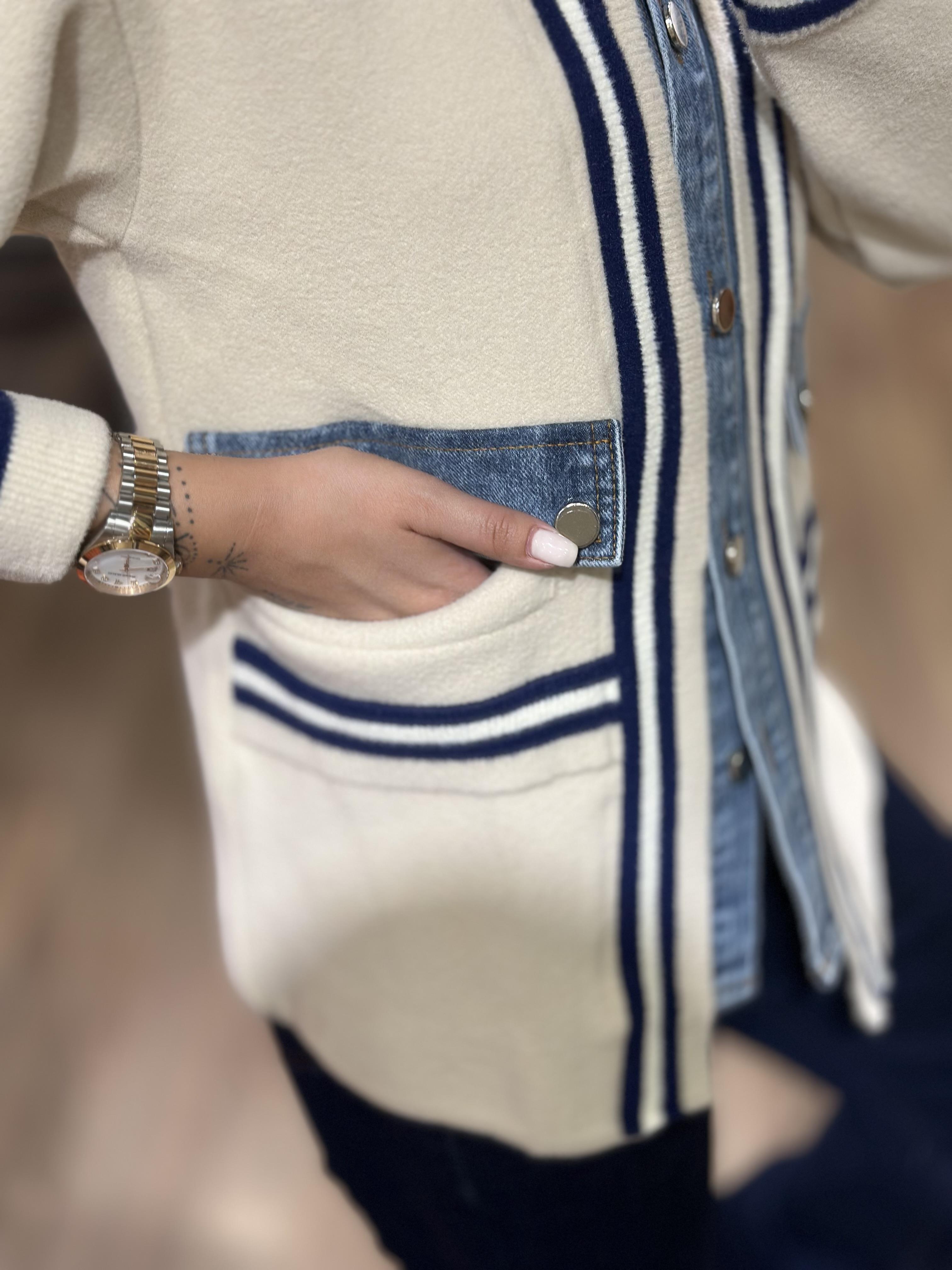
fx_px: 1760
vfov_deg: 39.7
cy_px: 635
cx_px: 476
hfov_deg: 30.3
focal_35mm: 48
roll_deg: +5.3
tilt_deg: -35.4
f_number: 1.78
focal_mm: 6.86
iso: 64
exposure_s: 1/50
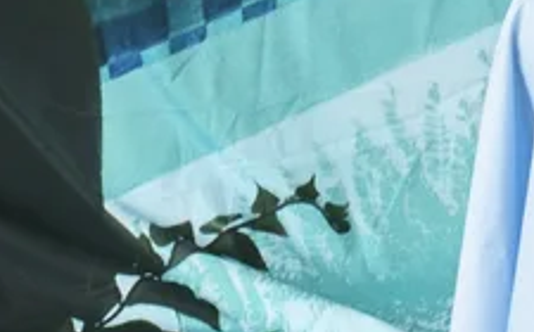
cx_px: 807
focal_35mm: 245
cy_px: -21
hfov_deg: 8.4
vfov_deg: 5.3
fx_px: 3561
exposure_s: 1/100
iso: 800
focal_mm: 50
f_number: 5.6
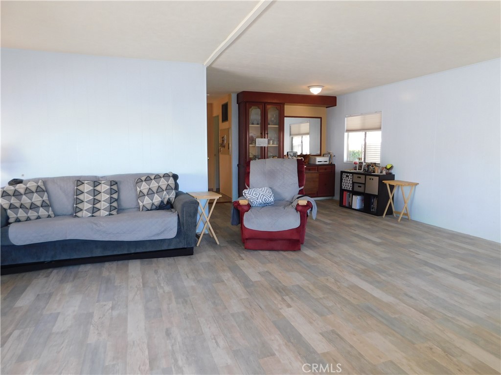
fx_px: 333
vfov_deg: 58.9
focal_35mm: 23
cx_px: 250
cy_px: 188
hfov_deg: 73.9
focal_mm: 4
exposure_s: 1/50
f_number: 3
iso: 125
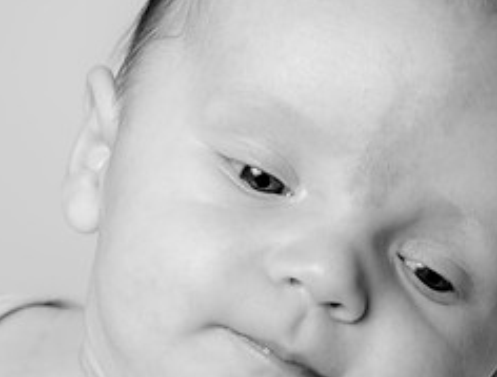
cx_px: 278
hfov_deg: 3.3
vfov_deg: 2.5
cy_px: 438
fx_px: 8621
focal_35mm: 598
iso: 250
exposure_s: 1/200
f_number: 5.6
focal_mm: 200
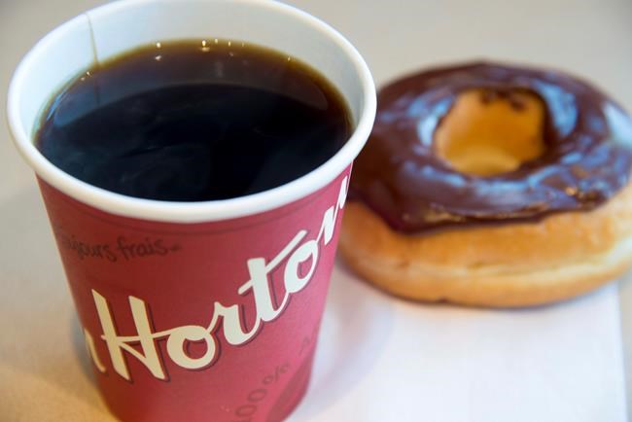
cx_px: 316
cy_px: 211
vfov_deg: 11.4
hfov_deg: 17.1
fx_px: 2107
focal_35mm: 120
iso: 1600
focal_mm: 120
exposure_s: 1/50
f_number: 5.6
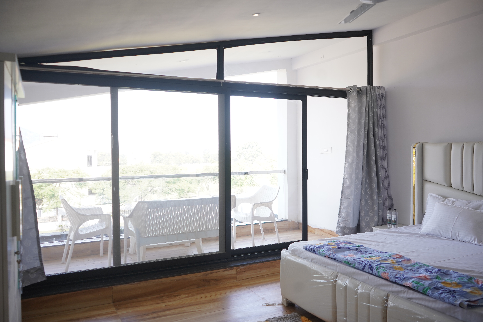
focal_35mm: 29
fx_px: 389
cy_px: 161
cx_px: 242
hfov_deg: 63.7
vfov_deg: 45.0
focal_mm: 29
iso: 250
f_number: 3.5
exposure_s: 1/125
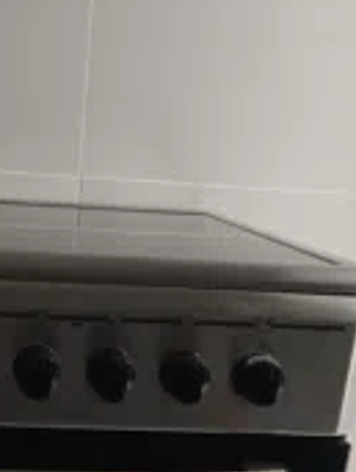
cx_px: 22
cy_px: 513
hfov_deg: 22.7
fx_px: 861
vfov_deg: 28.1
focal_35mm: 63
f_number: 1.8
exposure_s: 1/16.7
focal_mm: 4
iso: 800
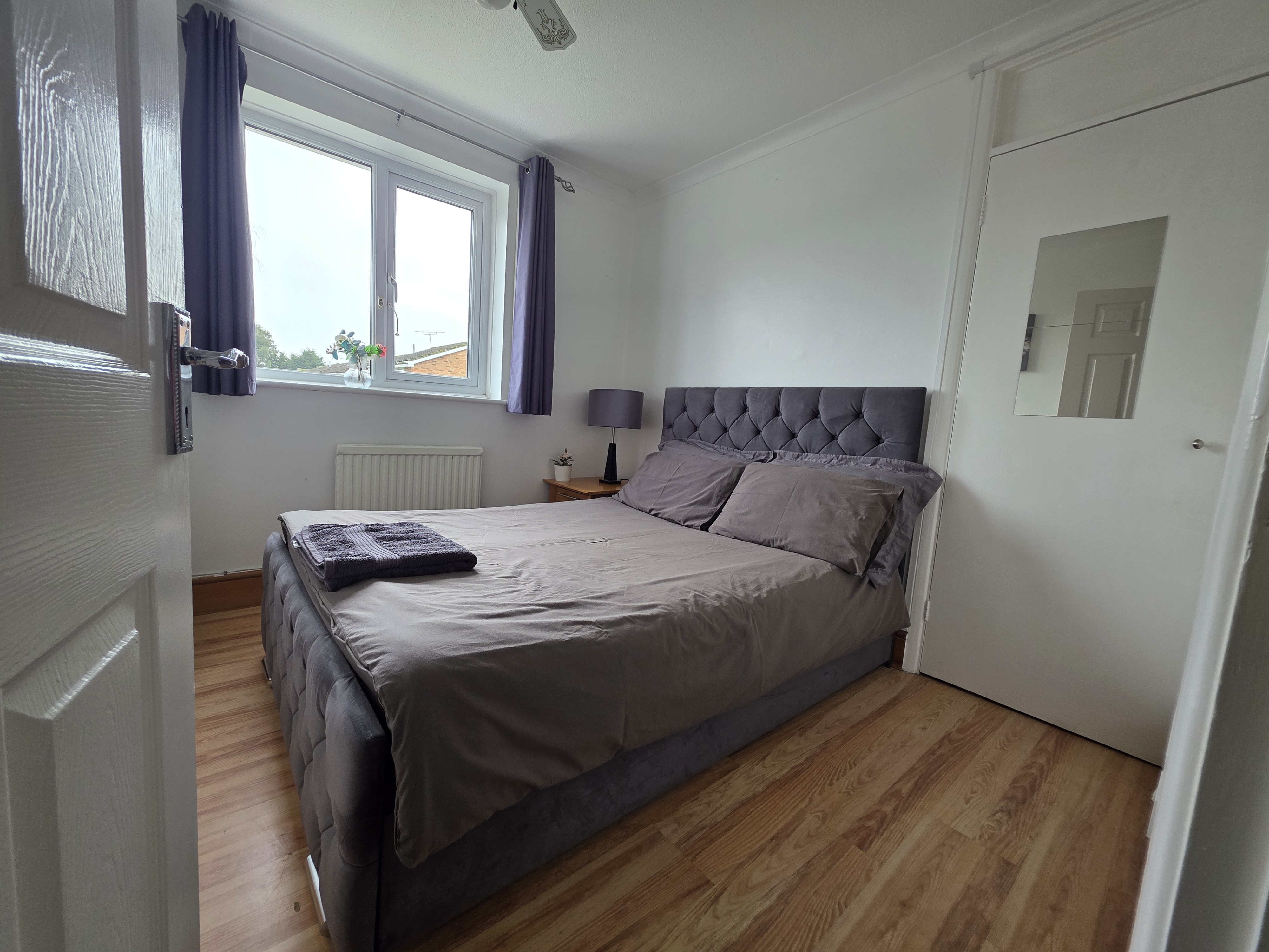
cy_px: 476
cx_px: 634
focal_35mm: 13
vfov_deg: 89.9
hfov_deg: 106.2
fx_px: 477
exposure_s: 1/100
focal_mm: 2.2
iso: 80
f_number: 1.9
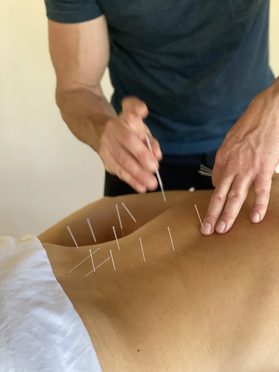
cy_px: 186
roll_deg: +2.1
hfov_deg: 28.0
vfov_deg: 36.8
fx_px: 559
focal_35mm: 52
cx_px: 140
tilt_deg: -22.2
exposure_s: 1/120
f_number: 2
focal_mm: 6
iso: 200
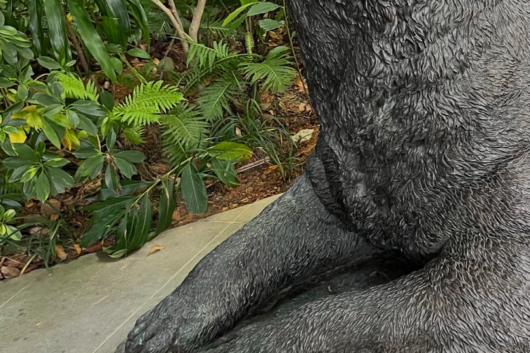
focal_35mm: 60
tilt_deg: -21.7
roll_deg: +3.7
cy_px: 122
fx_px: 883
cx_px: 575
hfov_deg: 30.1
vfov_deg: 22.6
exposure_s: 1/99
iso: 125
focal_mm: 5.1
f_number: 1.6
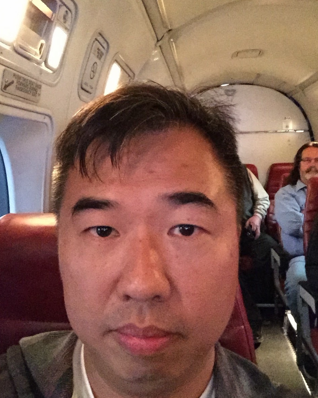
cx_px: 162
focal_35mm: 33
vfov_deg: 54.2
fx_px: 388
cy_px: 197
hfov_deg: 44.5
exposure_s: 1/15
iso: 1250
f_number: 2.2
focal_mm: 2.65
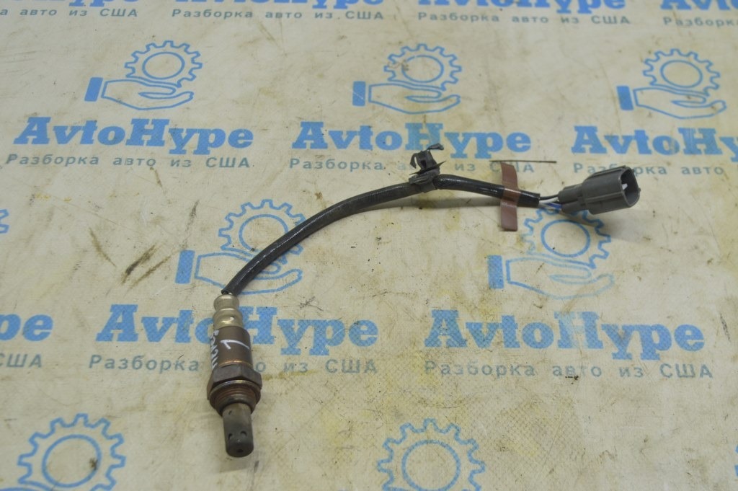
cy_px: 246
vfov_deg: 28.0
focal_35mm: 48
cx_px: 369
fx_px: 983
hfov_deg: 41.1
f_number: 5.6
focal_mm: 32
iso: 400
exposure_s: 1/40
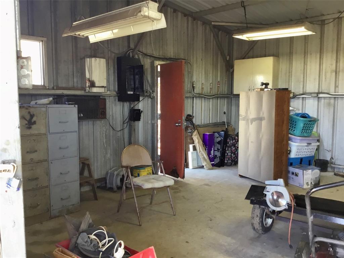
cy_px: 129
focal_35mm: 31
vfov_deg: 45.4
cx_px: 172
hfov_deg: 58.4
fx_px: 308
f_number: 2.4
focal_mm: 3.3
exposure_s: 1/30
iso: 64
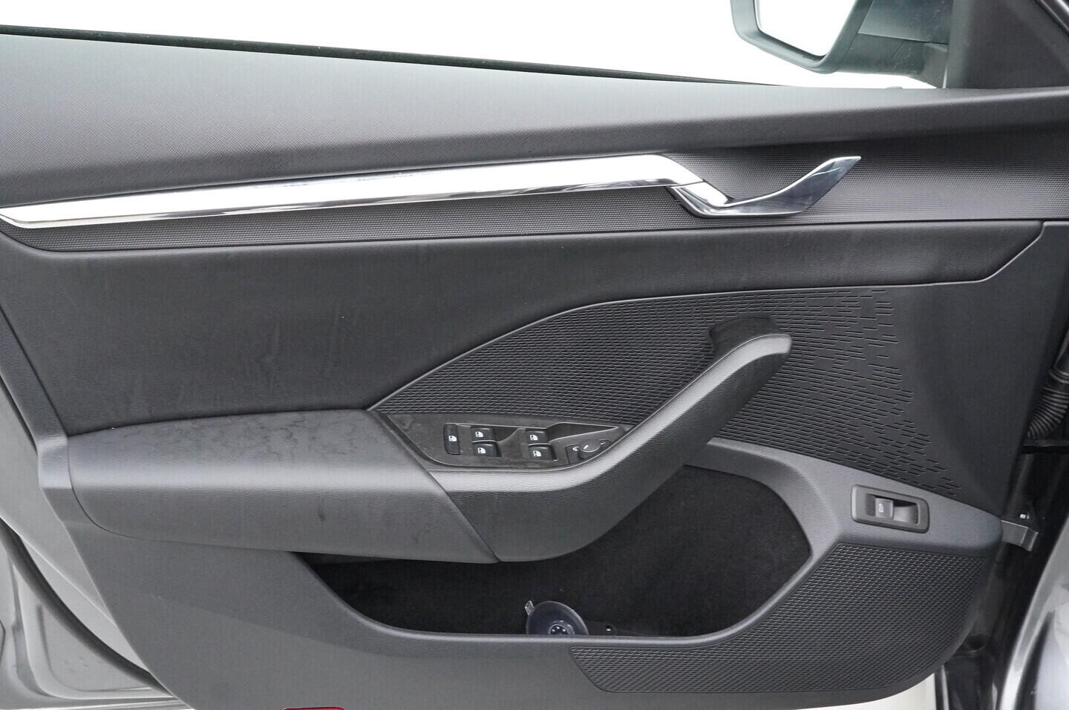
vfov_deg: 36.8
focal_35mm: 36
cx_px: 534
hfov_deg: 53.2
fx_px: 1068
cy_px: 355
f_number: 9
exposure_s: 1/100
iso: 6400
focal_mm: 24
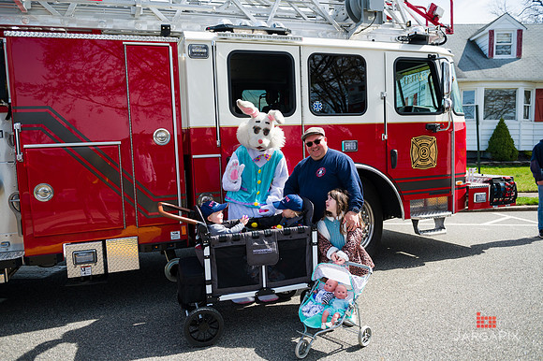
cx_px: 272
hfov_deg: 65.5
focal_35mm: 28
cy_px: 180
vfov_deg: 46.4
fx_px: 422
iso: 200
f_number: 4
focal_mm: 28
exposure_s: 1/3200
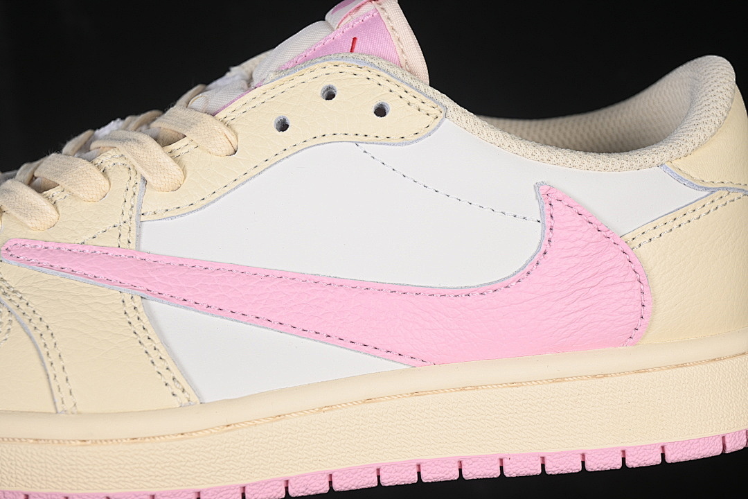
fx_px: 1558
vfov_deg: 18.2
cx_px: 374
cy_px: 250
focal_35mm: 75
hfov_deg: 27.0
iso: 160
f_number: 7.1
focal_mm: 50
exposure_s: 1/80
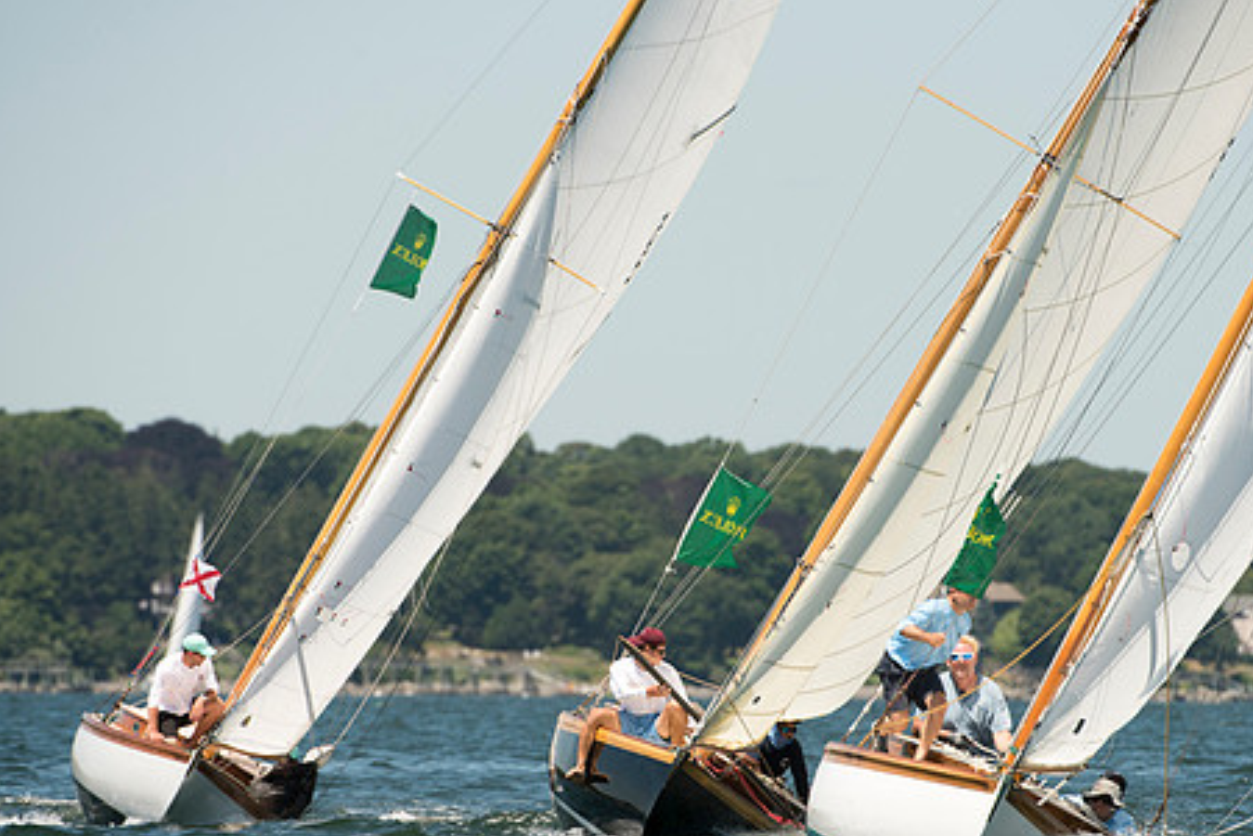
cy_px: 514
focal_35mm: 516
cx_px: 713
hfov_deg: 4.0
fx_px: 17958
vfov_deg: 2.7
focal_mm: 400
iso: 250
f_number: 7.1
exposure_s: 1/1000
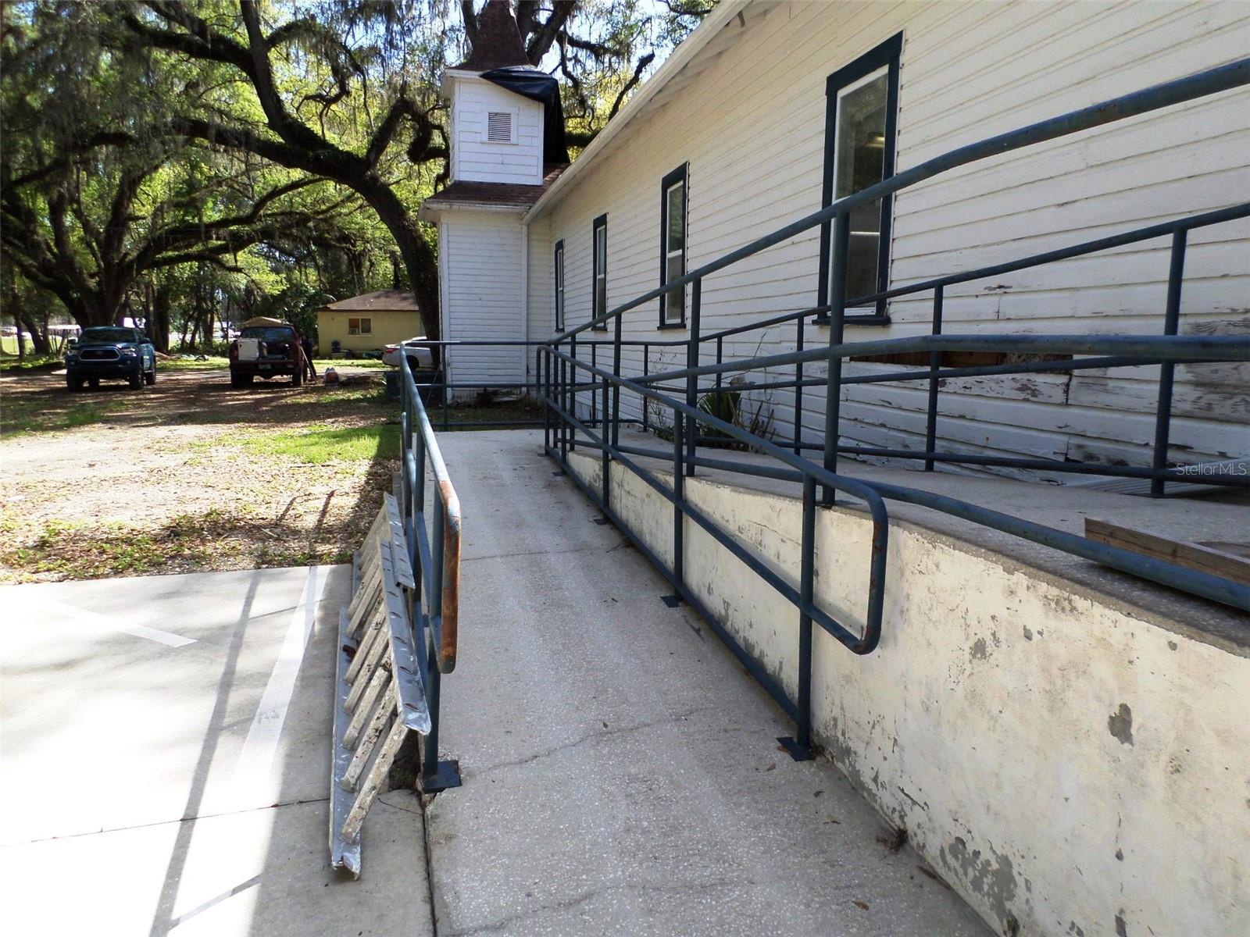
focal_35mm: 25
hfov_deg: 69.4
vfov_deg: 54.9
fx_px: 903
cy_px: 468
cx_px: 625
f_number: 2.5
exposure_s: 1/500
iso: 80
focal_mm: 4.5
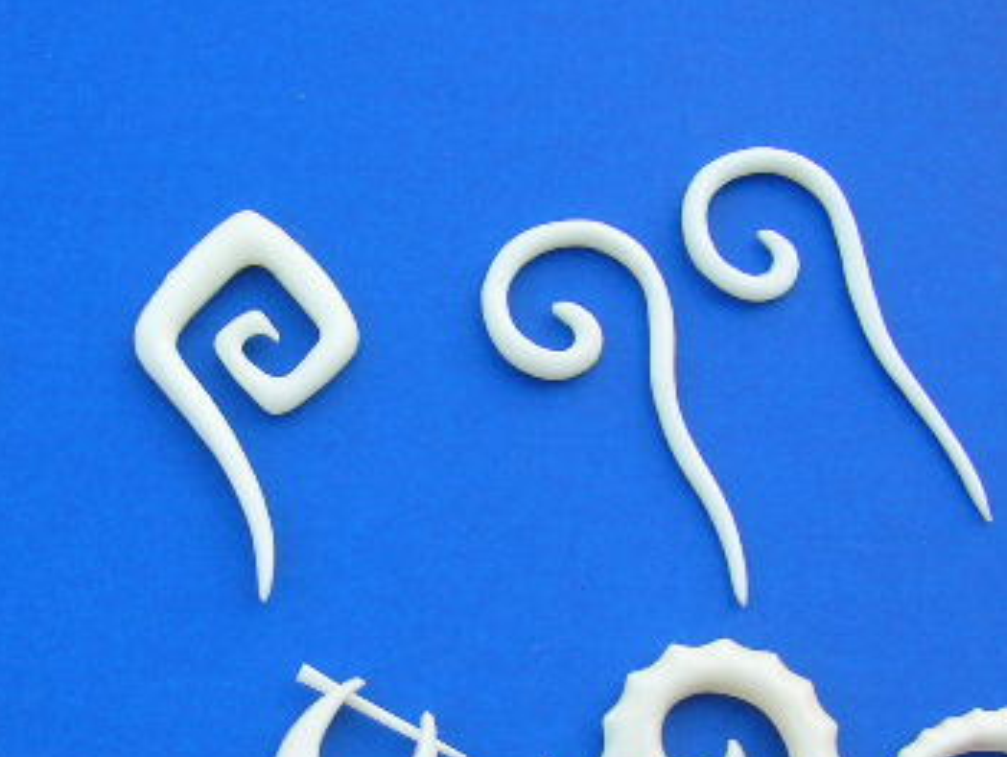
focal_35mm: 64
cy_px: 636
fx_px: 1863
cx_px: 351
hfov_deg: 30.1
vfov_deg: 22.6
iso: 50
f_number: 2.8
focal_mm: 5.8
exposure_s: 1/39.8
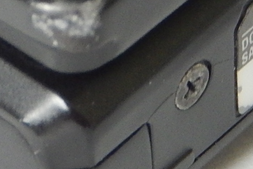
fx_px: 2067
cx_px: -55
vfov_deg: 4.7
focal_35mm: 294
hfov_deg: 7.0
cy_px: -64
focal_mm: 10.4
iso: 400
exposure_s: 1/15
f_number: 4.6
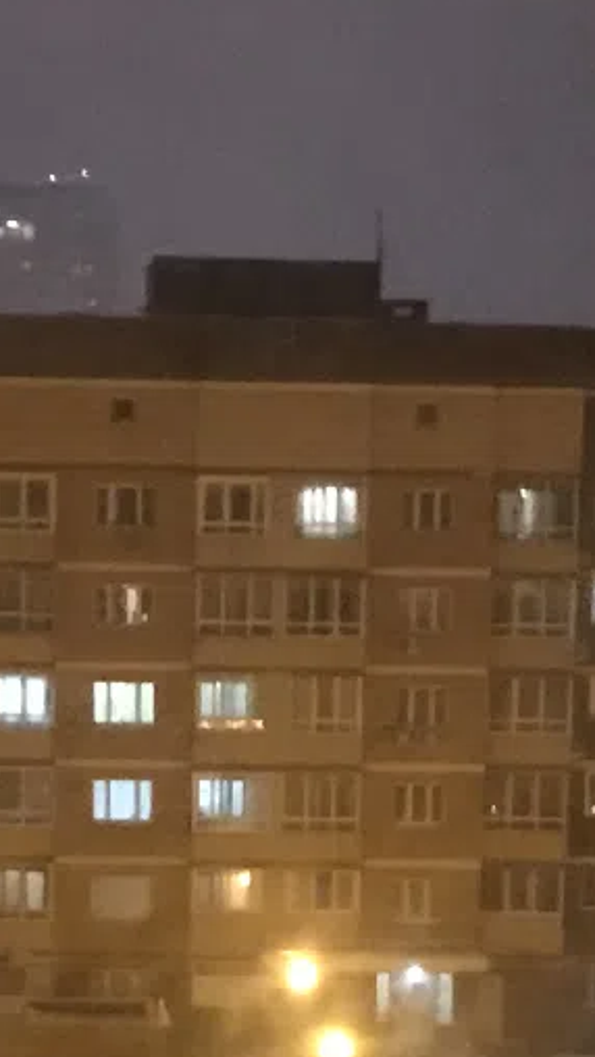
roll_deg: -2.7
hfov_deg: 8.4
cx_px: 291
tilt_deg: -9.3
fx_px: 4036
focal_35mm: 144
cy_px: 1313
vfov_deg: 14.4
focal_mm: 3.99
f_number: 1.8
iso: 100
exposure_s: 1/4
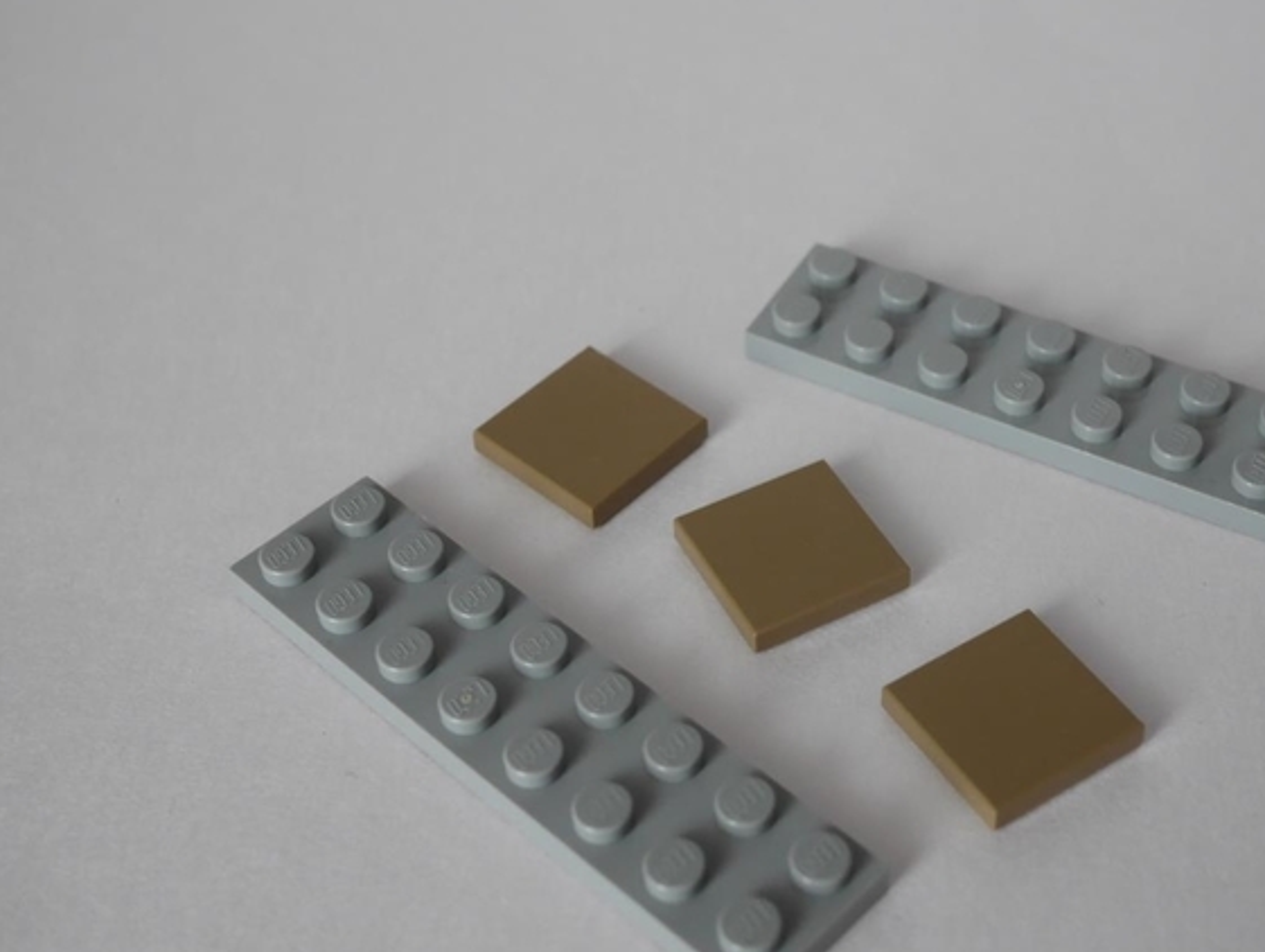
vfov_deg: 25.7
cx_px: 839
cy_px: 421
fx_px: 2085
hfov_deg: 33.5
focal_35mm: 57
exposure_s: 1/60
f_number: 4.5
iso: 640
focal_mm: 20
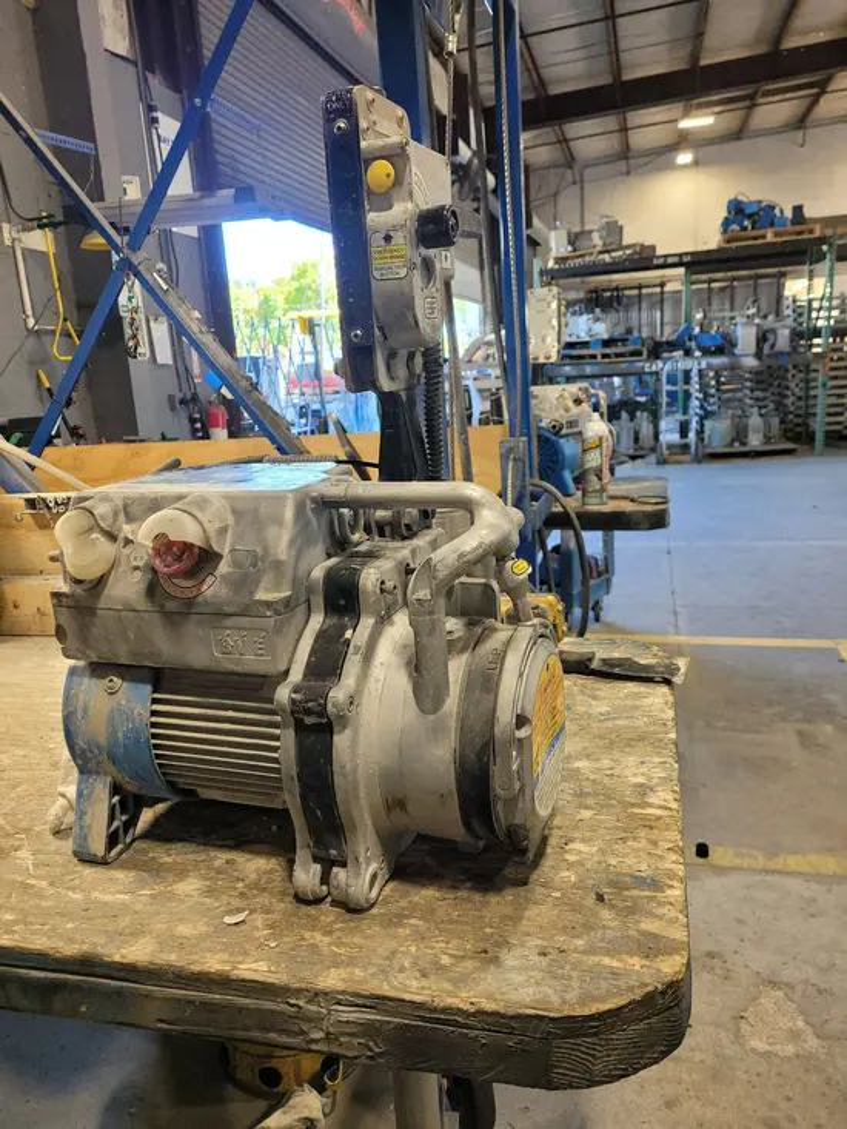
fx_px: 848
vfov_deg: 67.3
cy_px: 564
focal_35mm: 26
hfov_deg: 53.1
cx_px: 424
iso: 200
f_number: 1.8
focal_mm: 5.4
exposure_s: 1/120
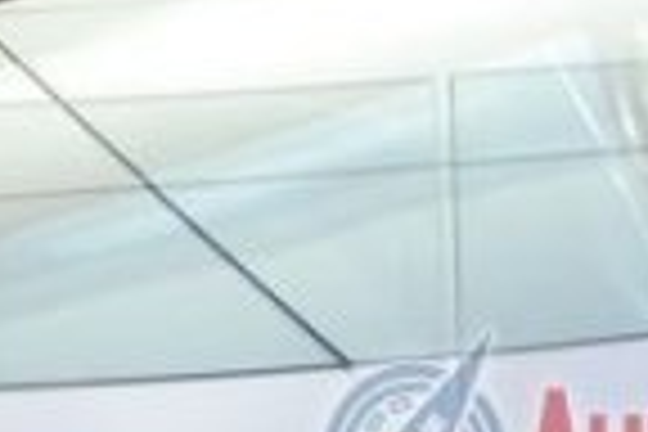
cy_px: -578
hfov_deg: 10.8
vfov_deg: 7.1
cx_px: -338
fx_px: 3294
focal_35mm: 183
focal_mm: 22
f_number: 4.5
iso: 400
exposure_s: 1/80
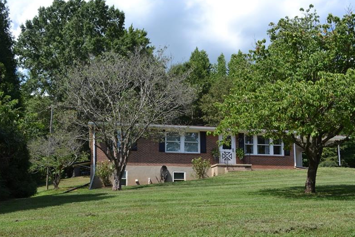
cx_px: 175
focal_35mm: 39
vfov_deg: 34.0
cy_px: 150
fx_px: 385
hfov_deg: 49.5
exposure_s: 1/200
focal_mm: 20
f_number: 7.1
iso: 100
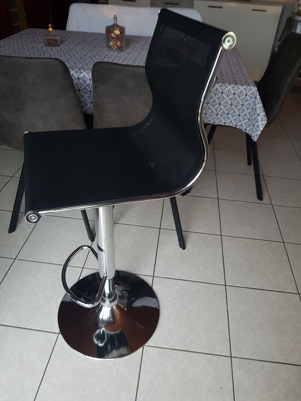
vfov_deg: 67.3
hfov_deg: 53.1
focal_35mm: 26
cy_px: 200
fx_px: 301
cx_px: 150
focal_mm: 4.2
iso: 250
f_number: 1.7
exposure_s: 1/10
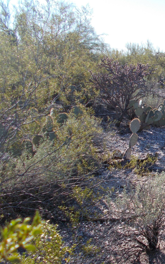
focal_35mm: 44
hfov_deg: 25.6
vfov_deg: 45.3
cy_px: 128
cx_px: 207
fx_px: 317
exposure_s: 1/500
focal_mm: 4.6
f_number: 3.2
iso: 80
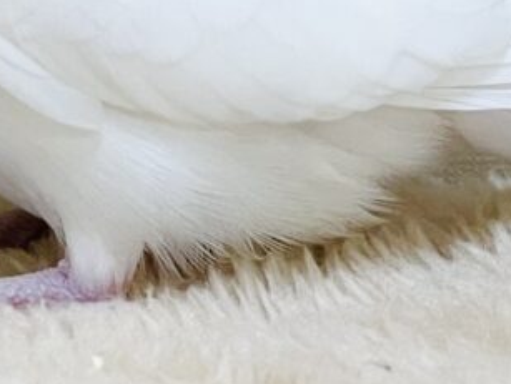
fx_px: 3000
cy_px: -218
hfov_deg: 9.7
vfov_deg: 7.2
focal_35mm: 203
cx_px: -2
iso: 80
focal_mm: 6
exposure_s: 1/99
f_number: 2
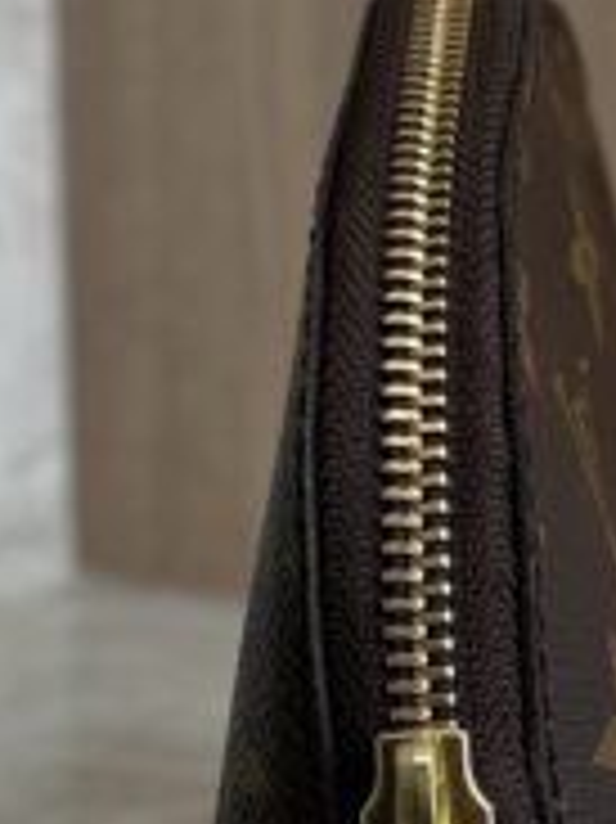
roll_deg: -0.1
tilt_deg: -11.2
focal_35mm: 105
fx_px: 2494
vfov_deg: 18.6
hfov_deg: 14.1
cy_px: 644
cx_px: 396
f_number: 1.78
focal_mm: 6.76
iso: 64
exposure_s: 1/120
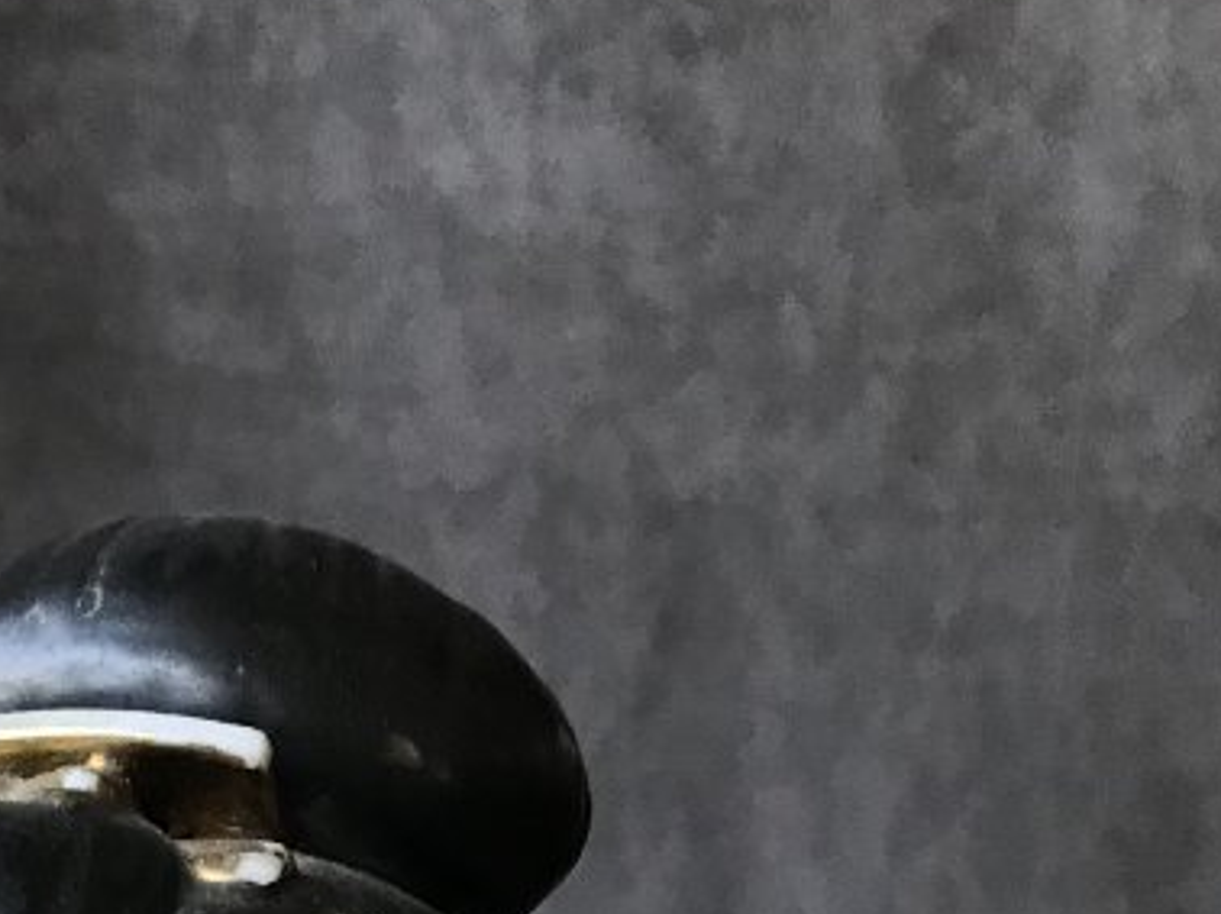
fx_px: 3137
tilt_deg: -6.3
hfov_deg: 20.9
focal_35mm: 89
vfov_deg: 14.6
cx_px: -149
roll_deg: -1.8
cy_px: 1631
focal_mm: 3.99
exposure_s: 1/25
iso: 32
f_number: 1.8
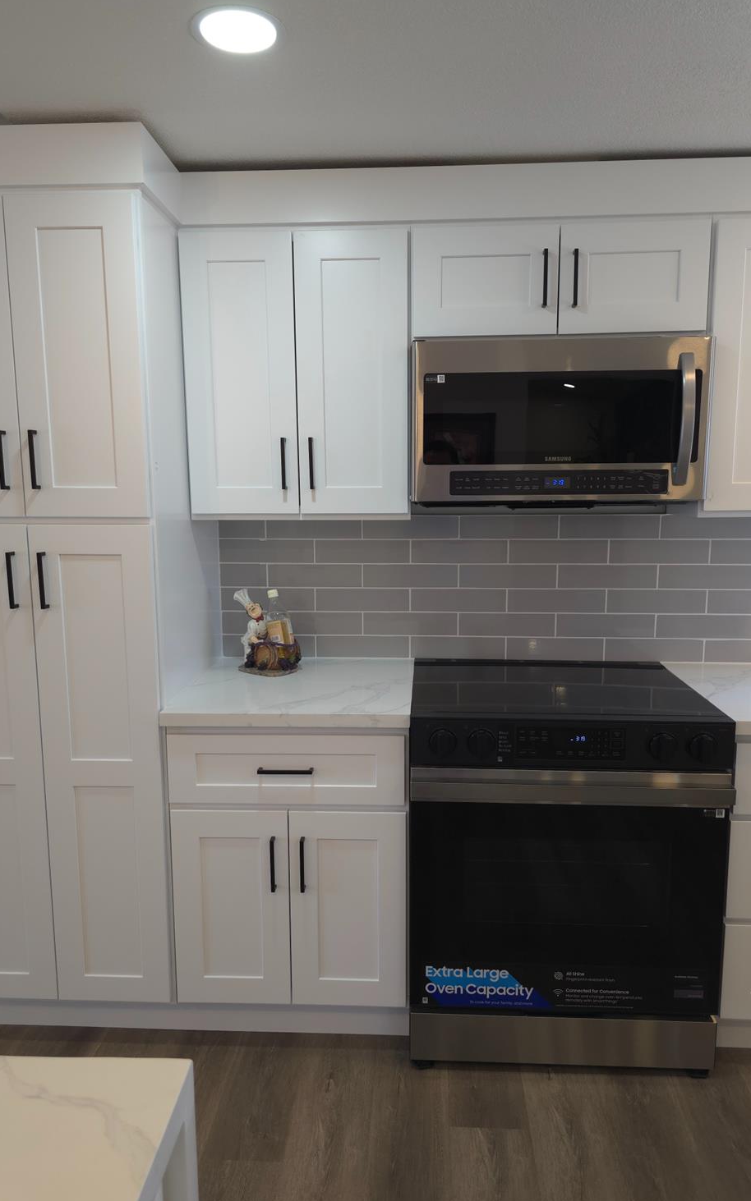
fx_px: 819
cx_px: 379
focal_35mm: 25
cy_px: 605
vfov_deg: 72.6
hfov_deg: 49.3
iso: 80
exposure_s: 1/60
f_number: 1.7
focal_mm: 6.3
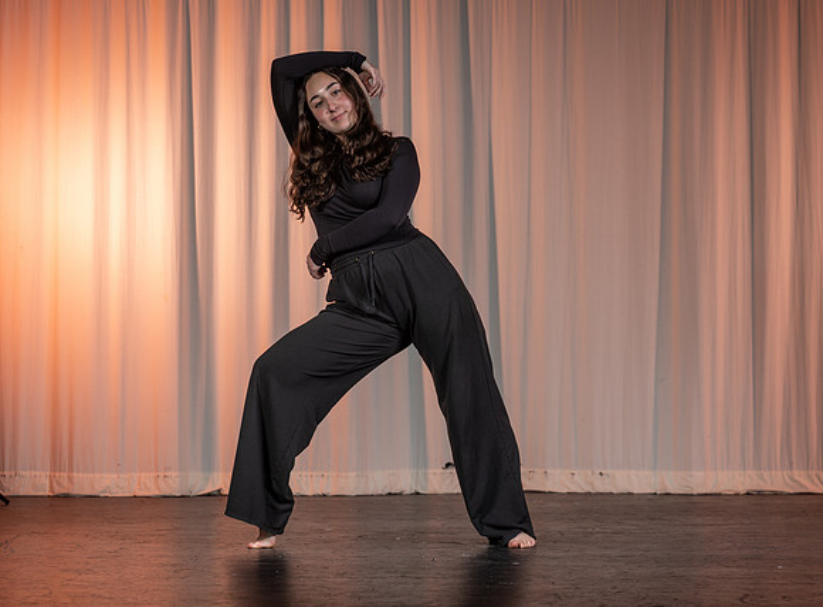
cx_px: 427
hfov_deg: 23.5
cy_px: 304
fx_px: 1978
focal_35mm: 84
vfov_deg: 17.5
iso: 125
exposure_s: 1/160
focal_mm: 70
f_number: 5
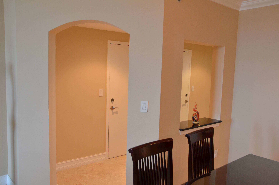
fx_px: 244
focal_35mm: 32
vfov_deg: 41.5
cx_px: 140
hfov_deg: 59.6
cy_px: 92
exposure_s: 1/8
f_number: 8
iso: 640
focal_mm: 21
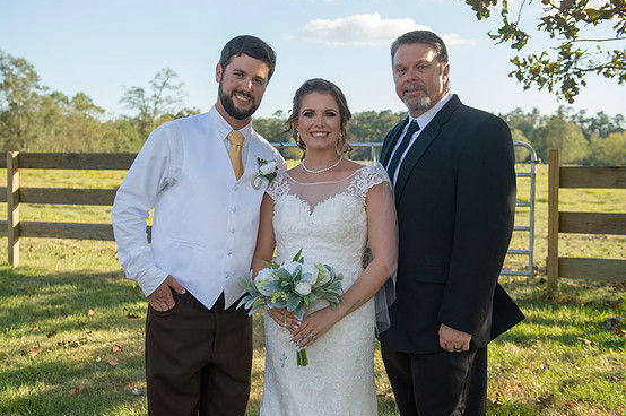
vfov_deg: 30.4
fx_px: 764
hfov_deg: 44.5
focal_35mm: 44
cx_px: 301
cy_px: 214
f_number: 4.5
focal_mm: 42
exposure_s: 1/500
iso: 200
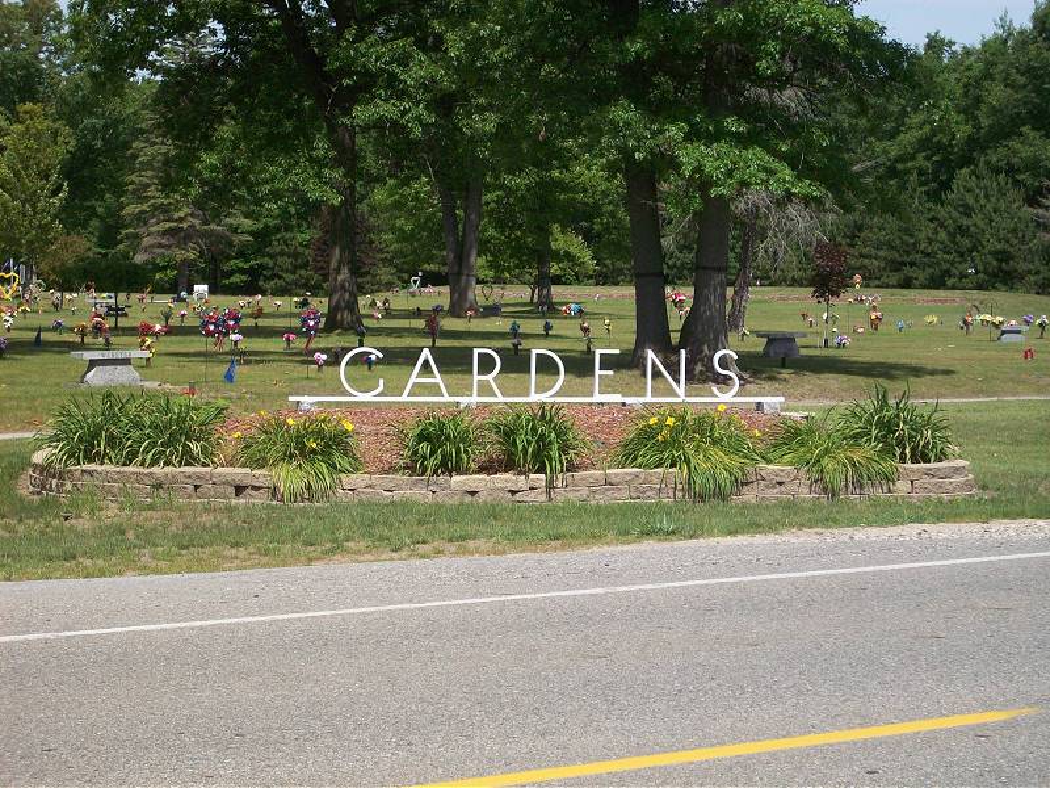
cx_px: 525
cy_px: 394
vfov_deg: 16.1
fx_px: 2791
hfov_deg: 21.3
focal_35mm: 92
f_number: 9.5
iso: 80
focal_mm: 15.3
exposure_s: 1/190
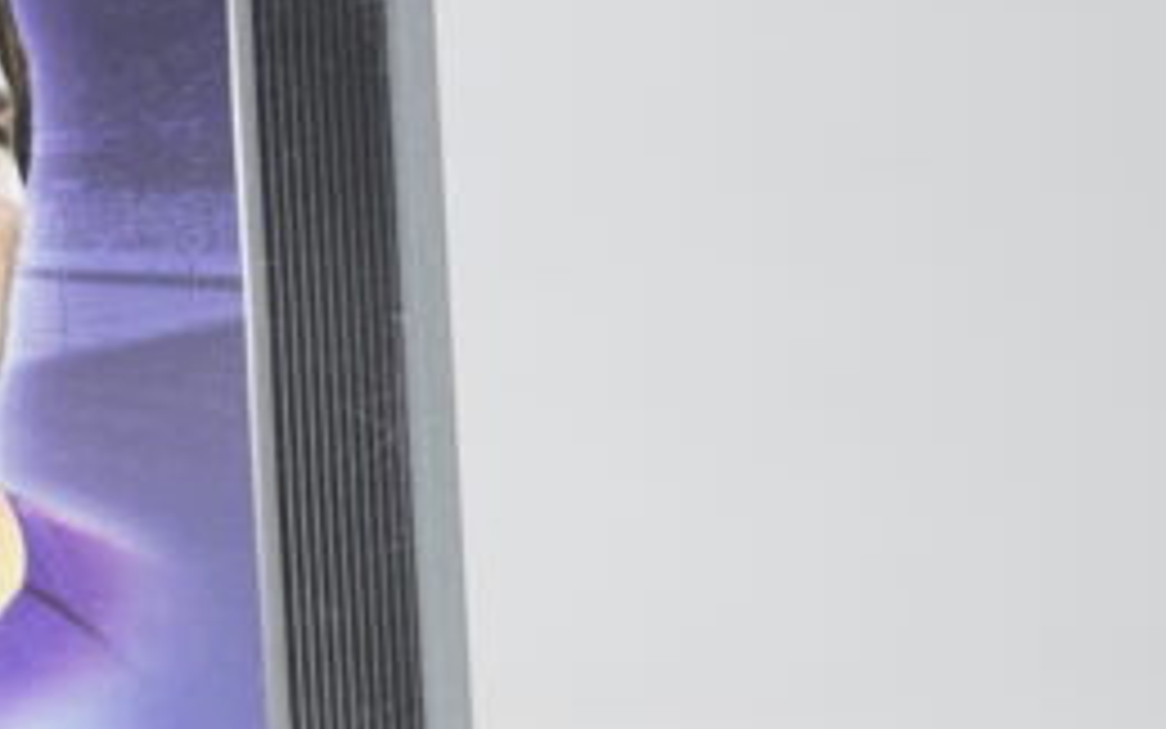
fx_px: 5403
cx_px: -401
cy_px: 410
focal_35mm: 170
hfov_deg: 11.9
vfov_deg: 7.7
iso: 640
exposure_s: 1/20
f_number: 5
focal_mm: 36
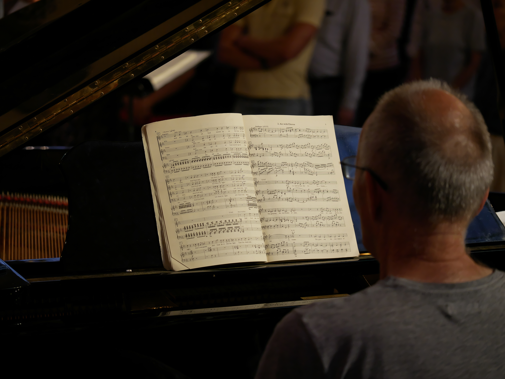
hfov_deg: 14.9
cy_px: 190
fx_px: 1927
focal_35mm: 132
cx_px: 252
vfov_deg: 11.2
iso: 640
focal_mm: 66
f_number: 2.8
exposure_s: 1/125
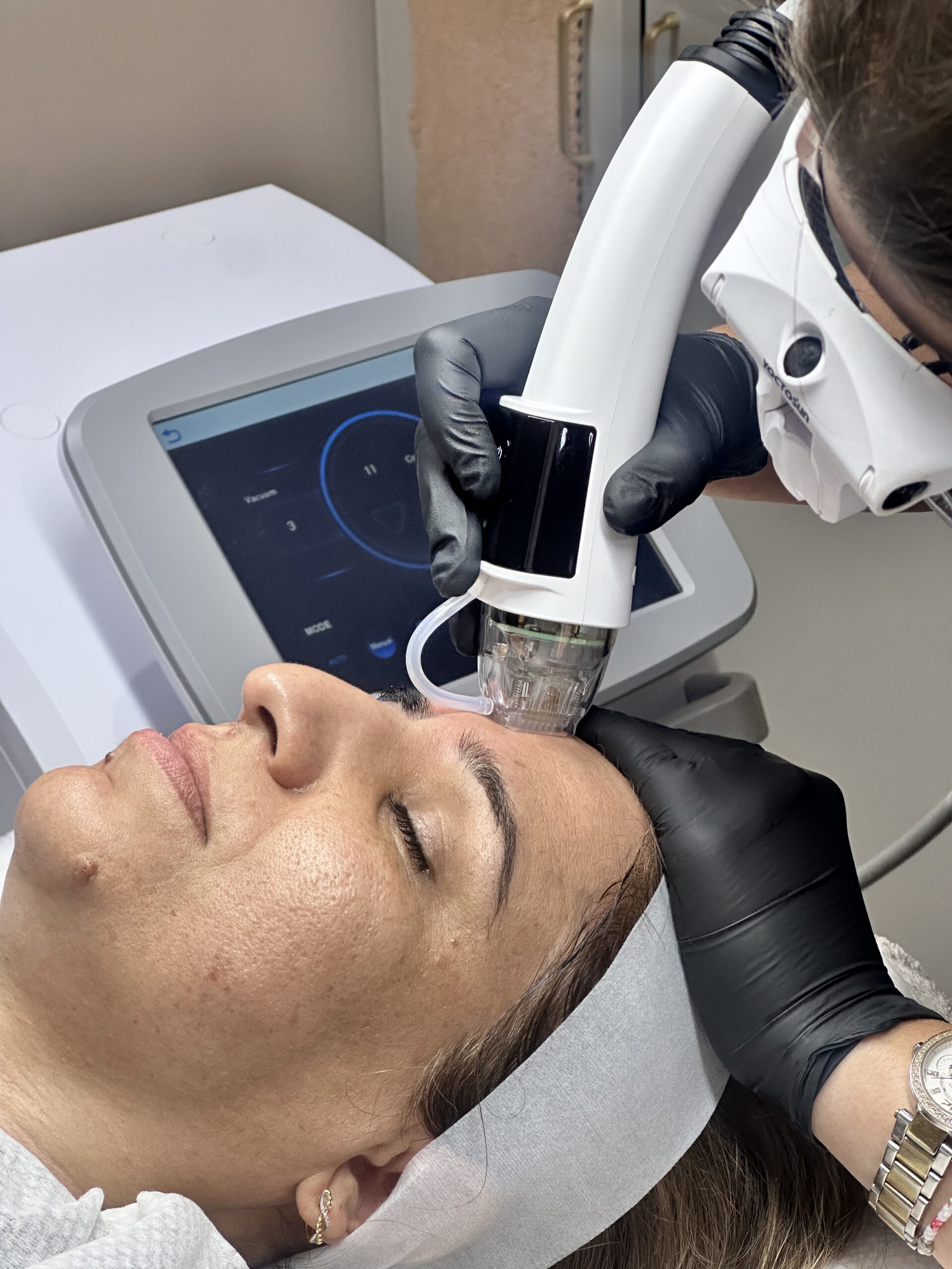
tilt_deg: -24.2
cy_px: 634
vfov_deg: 25.3
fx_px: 2824
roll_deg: +1.5
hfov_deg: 19.1
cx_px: 476
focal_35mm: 77
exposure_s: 1/120
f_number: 2.8
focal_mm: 9
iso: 125
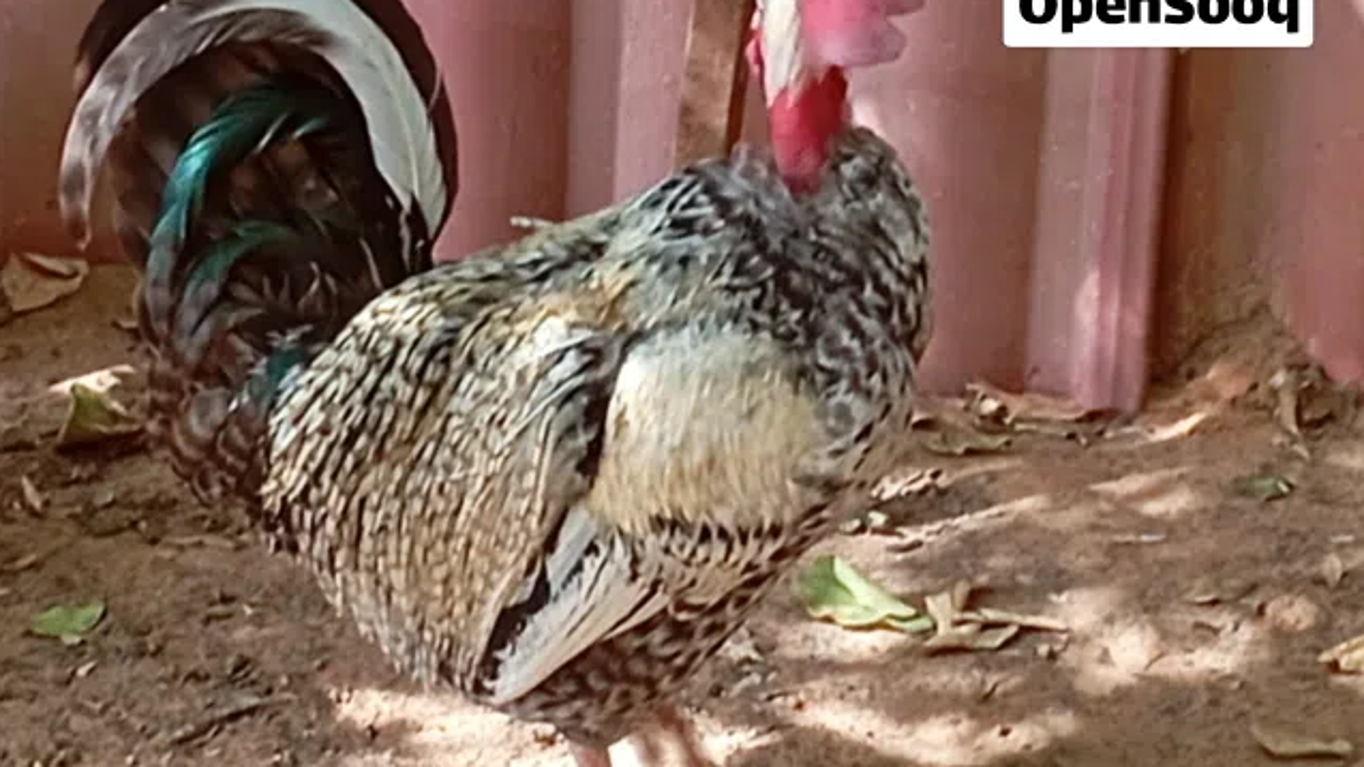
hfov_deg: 13.4
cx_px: 681
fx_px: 5822
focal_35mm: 161
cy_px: 356
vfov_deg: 7.5
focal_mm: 4.22
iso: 130
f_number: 1.8
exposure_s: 1/100
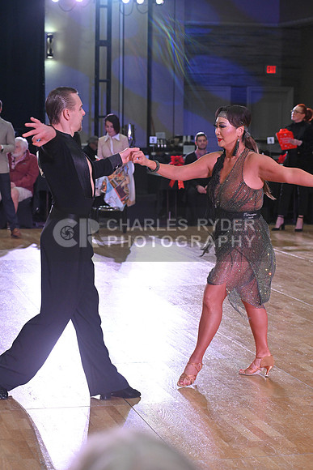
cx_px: 156
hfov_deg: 14.9
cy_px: 235
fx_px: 1199
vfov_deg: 22.1
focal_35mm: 92
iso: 3200
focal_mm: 92
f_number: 6.3
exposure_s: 1/400
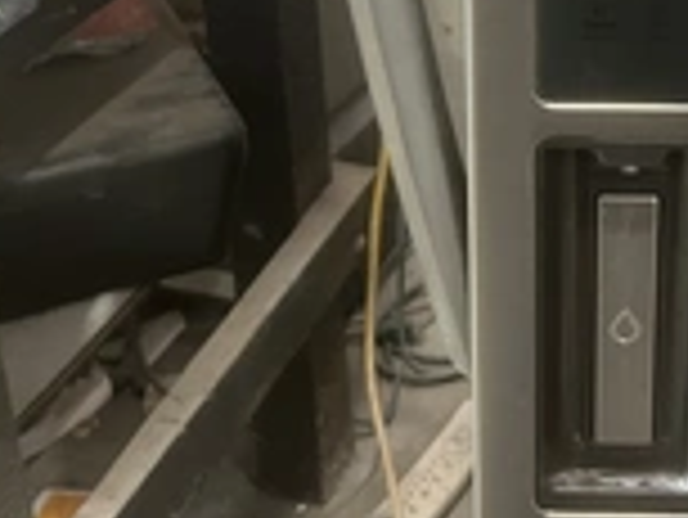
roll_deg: -0.2
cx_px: 580
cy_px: -149
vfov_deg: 19.9
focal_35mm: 68
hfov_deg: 27.8
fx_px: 1353
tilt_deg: -19.1
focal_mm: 5.1
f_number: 1.6
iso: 250
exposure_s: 1/60
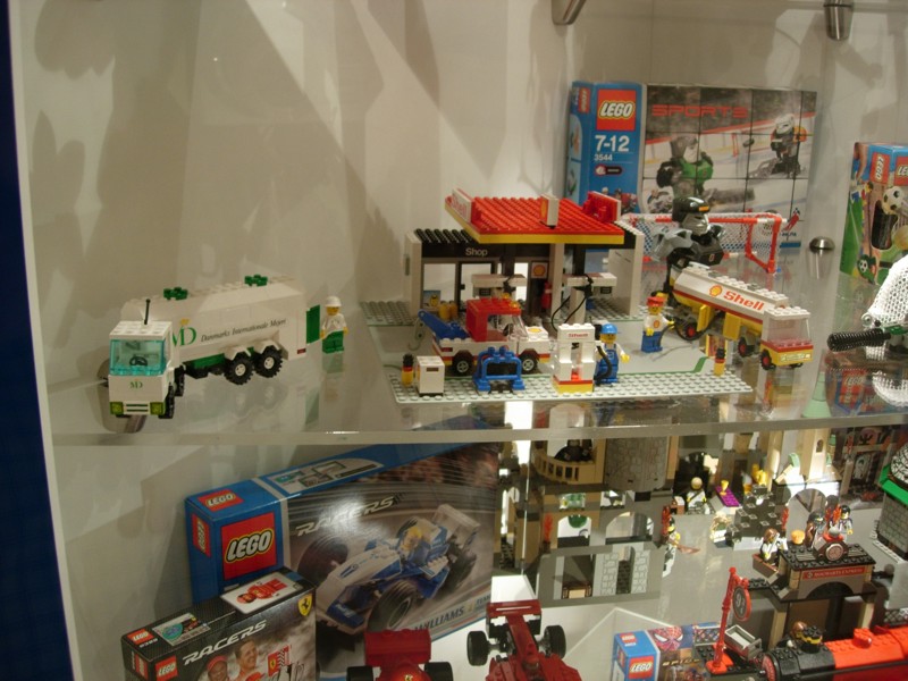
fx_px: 997
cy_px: 340
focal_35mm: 38
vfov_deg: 37.7
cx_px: 454
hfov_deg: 49.0
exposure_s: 1/32
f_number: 2.8
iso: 79
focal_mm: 7.8
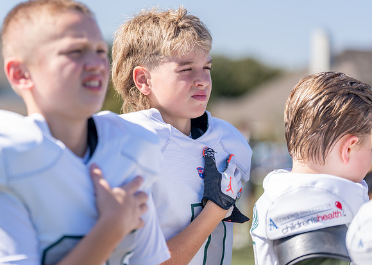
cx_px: 177
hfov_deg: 16.0
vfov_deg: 11.5
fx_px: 1322
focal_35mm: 125
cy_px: 130
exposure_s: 1/1250
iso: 100
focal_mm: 114
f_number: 2.8
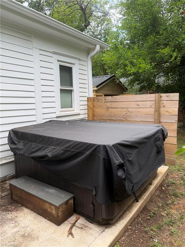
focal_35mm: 24
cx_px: 92
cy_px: 124
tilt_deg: -8.0
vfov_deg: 71.6
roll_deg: +1.0
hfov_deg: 56.8
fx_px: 171
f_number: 1.78
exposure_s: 1/757
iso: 80
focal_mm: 6.76
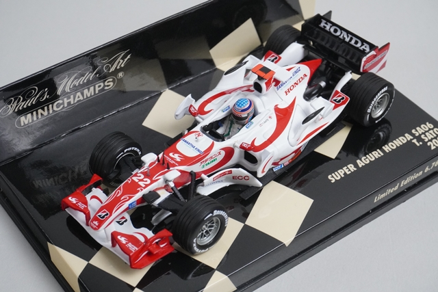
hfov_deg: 31.2
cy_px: 146
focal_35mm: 64
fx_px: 785
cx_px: 219
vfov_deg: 21.1
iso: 3200
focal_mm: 43
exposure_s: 1/30
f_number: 14
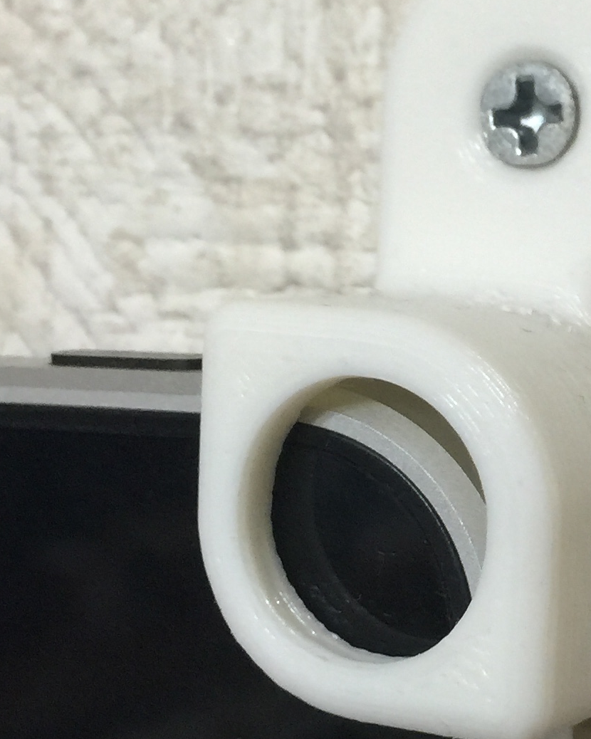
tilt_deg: -4.1
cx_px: 773
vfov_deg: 21.5
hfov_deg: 16.3
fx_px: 1946
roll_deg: -0.1
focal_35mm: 89
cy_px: 331
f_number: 2.2
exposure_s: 1/17
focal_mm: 4.15
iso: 50
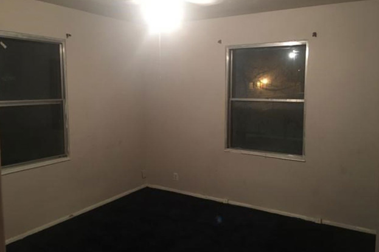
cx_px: 190
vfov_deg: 42.3
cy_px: 120
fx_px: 326
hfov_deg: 60.3
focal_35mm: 31
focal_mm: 4.15
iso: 64
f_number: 2.2
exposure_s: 1/4
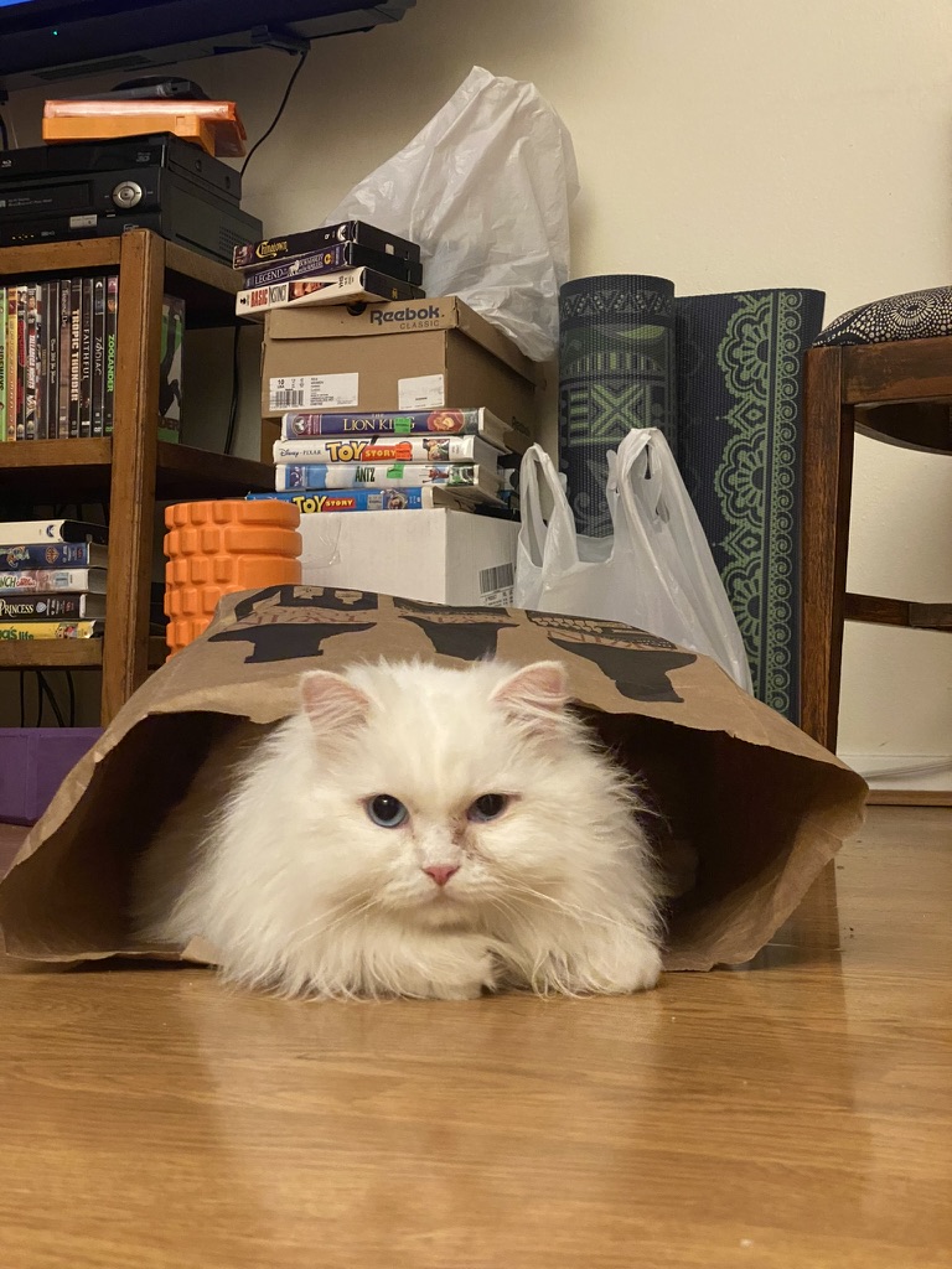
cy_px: 634
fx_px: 1907
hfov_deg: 28.0
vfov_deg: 36.8
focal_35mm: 52
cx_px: 476
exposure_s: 1/30
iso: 800
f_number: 2
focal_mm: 6
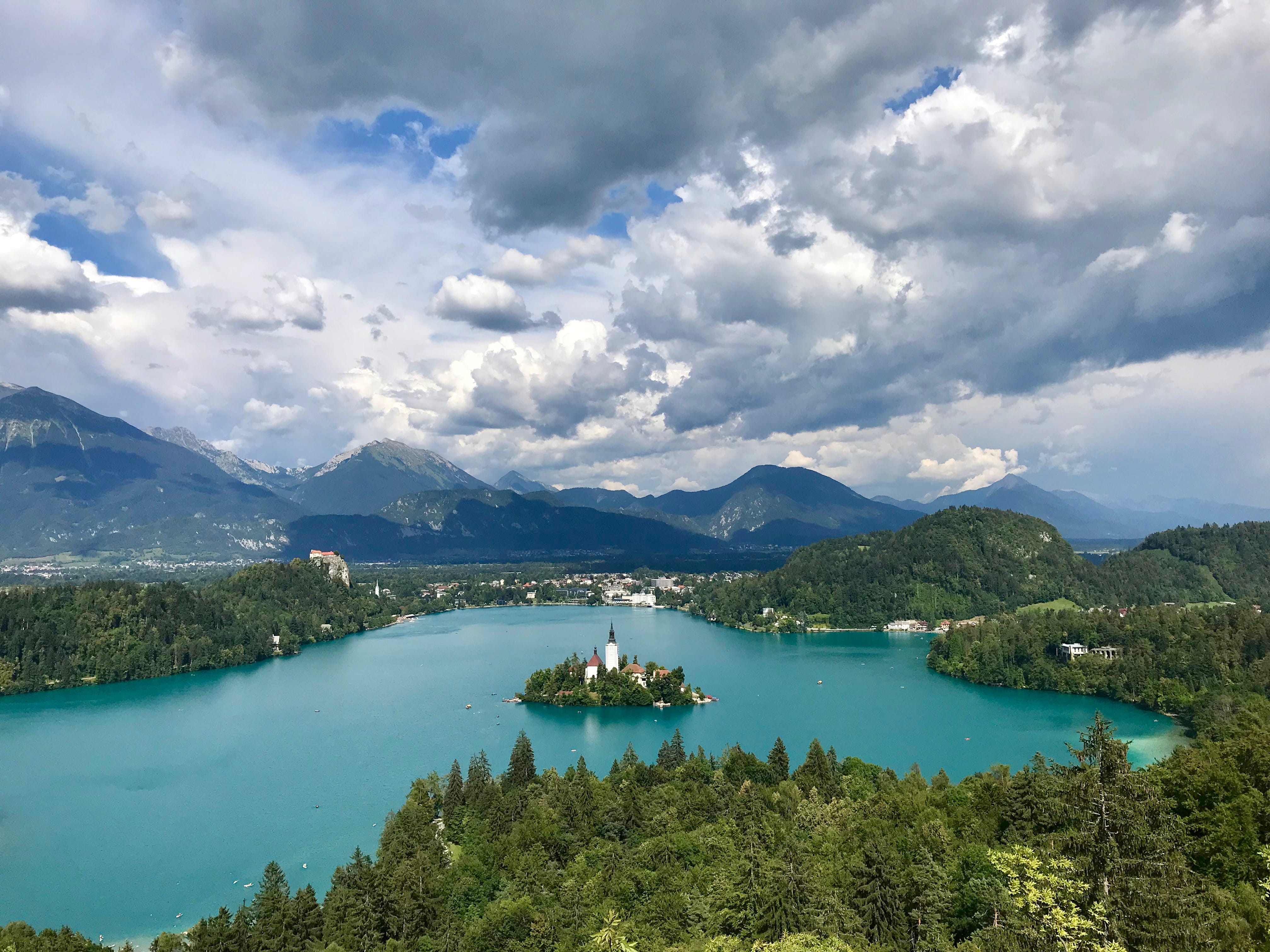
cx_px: 635
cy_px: 476
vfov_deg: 49.7
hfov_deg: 63.4
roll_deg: +1.0
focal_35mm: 28
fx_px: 1027
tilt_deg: +3.9
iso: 20
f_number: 1.8
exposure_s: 1/4367
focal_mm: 3.99
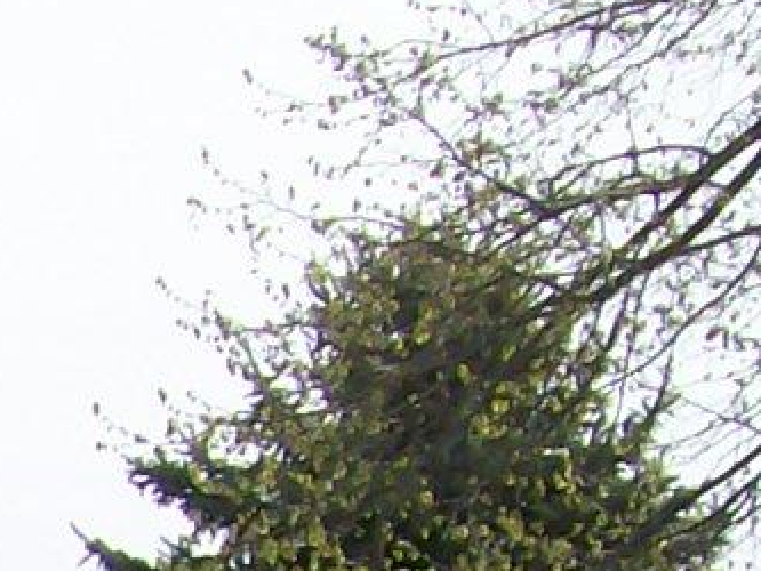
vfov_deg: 5.6
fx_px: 5476
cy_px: 1688
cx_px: -1643
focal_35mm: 249
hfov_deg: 7.0
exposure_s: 1/481
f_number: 4.8
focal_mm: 6
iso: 80
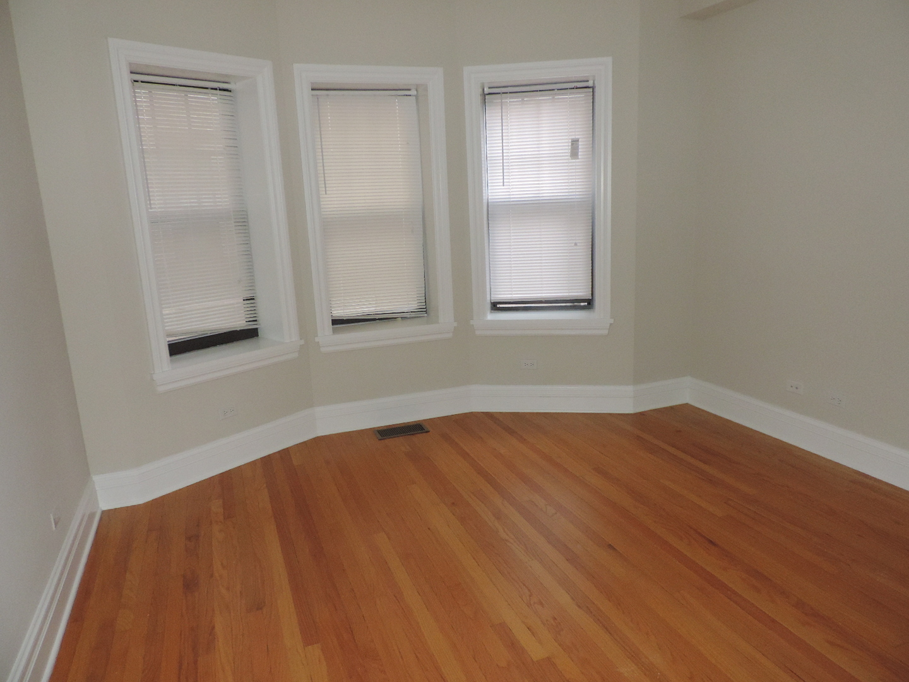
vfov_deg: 56.8
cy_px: 341
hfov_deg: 71.6
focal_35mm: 24
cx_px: 454
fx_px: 630
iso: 800
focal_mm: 4.3
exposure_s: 1/60
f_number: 3
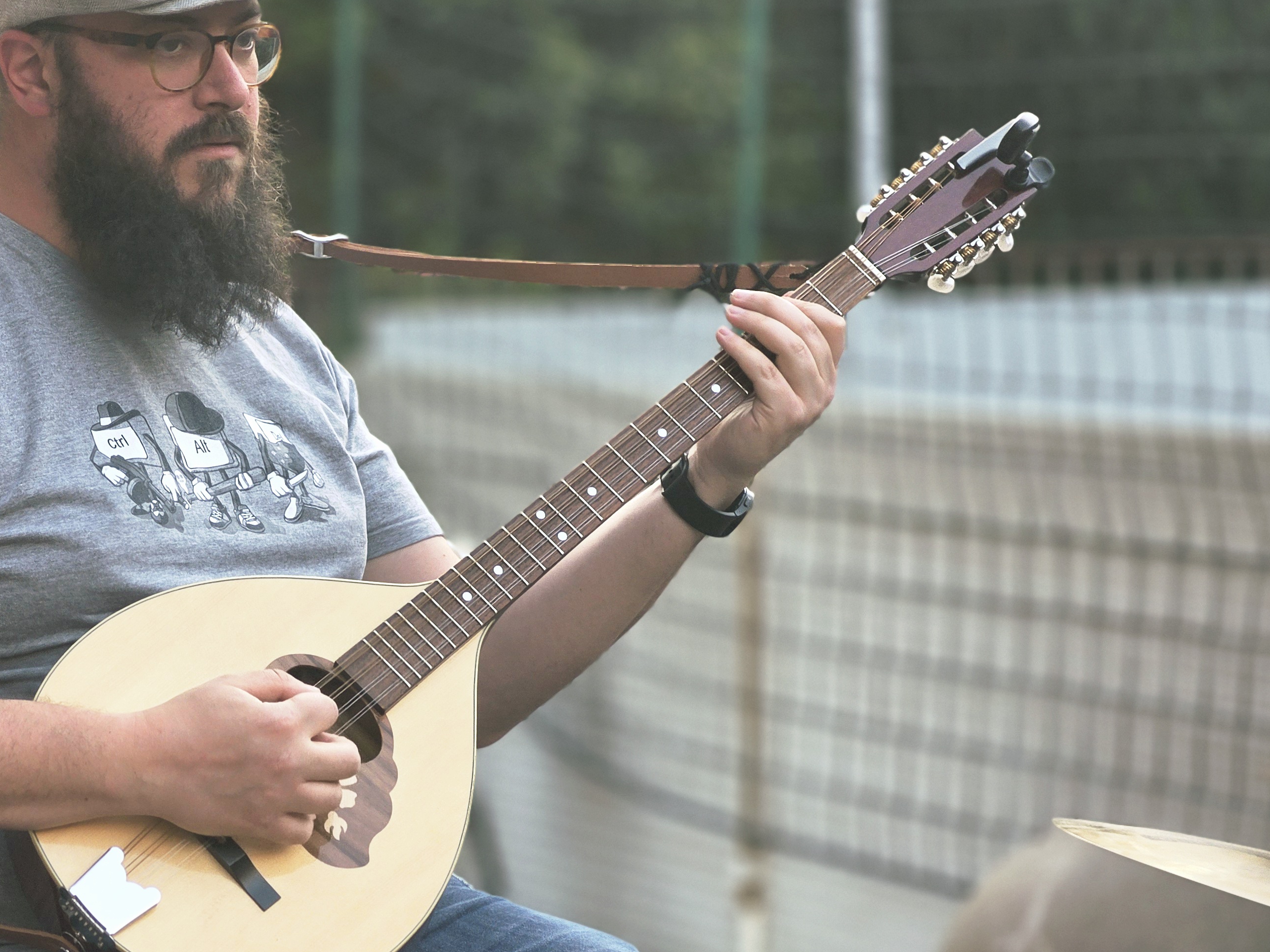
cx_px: 346
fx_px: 6567
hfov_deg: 11.0
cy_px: 504
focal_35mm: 179
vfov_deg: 8.3
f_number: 2.9
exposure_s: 1/101
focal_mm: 18.6
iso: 80
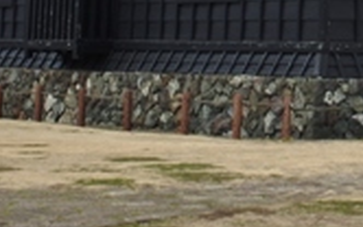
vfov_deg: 6.8
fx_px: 1822
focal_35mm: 184
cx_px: 553
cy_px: -290
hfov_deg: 10.9
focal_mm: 14
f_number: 7.1
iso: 160
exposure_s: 1/200
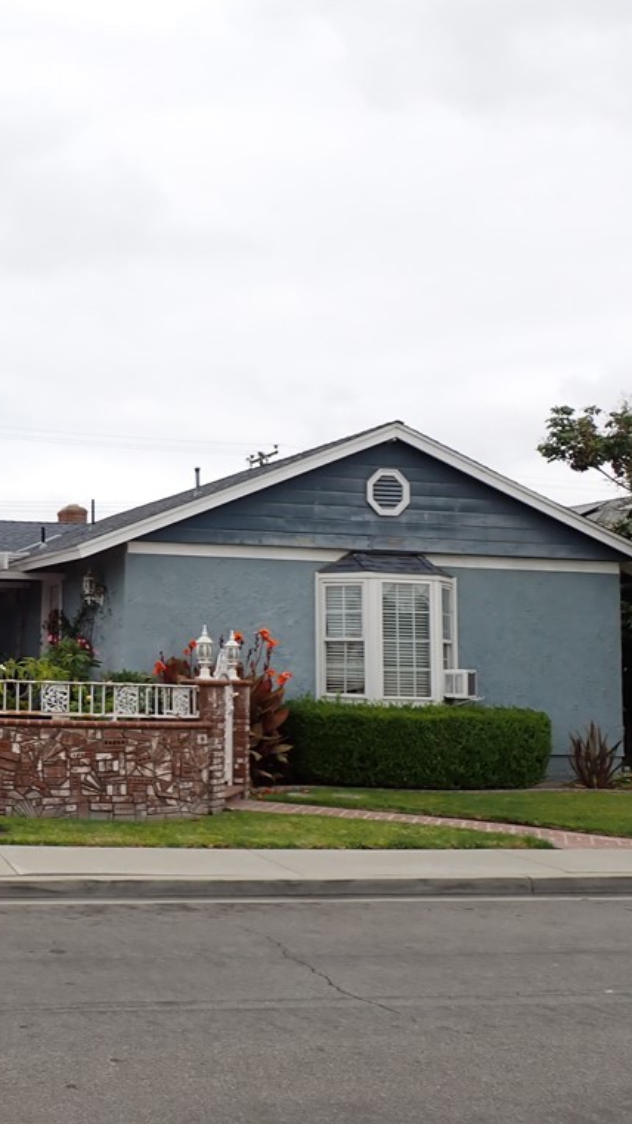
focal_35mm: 44
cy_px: 558
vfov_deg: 46.4
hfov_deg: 25.4
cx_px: -37
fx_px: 1311
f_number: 3.2
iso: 100
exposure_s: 1/800
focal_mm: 5.4
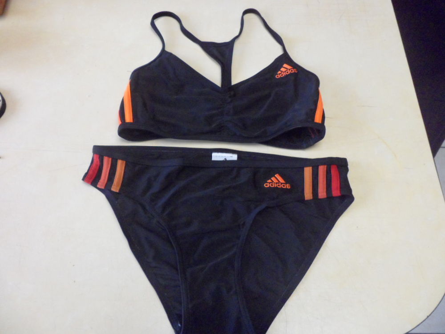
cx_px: 222
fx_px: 347
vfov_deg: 51.4
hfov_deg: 65.3
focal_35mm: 27
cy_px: 167
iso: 320
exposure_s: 1/15
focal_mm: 4.9
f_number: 3.5
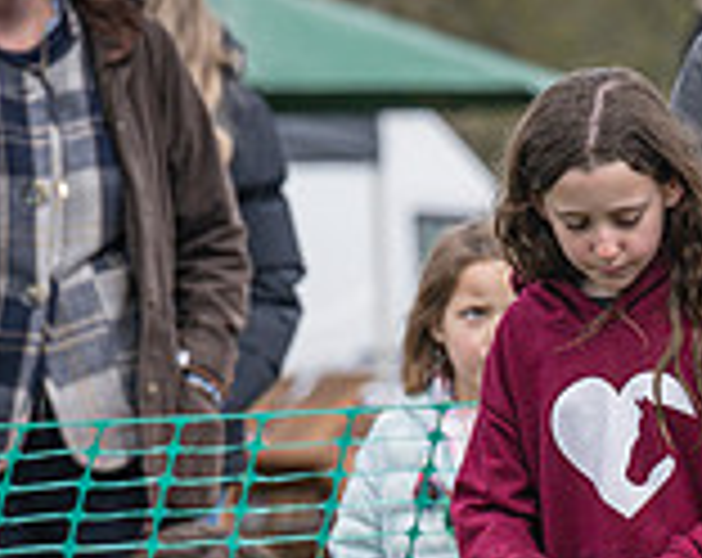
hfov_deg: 3.8
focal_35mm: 509
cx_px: 641
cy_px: 828
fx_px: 10549
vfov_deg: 3.0
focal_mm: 125
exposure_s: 1/2000
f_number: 4
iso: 400
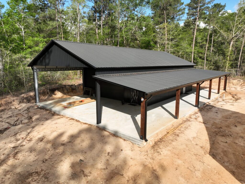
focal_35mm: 24
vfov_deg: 56.8
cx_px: 122
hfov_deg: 71.6
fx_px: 170
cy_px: 92
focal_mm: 12.29
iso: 100
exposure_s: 1/1600
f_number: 2.8
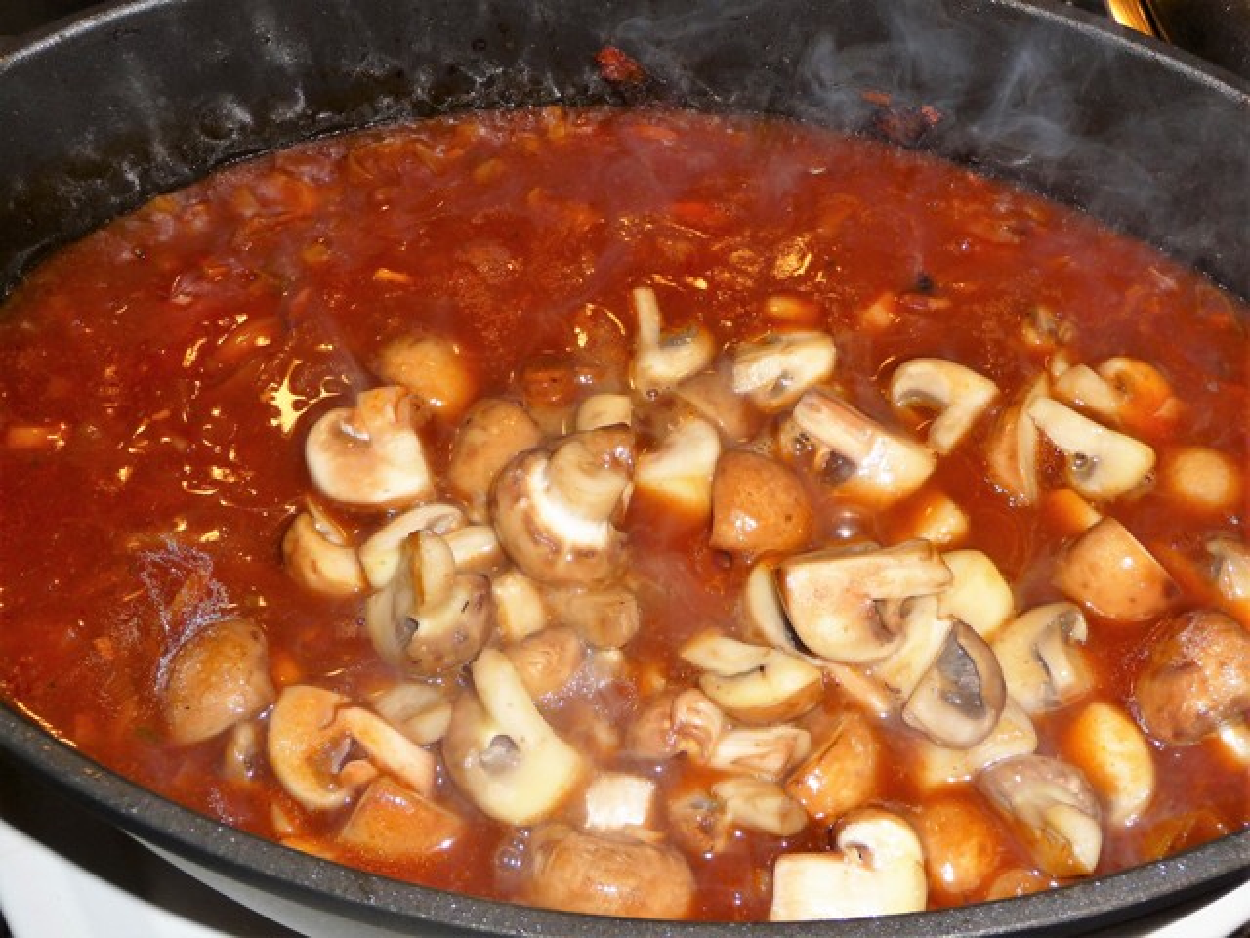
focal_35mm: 43
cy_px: 469
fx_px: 1553
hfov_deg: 43.9
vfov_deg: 33.6
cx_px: 625
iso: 100
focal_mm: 7.1
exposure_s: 1/30
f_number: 4
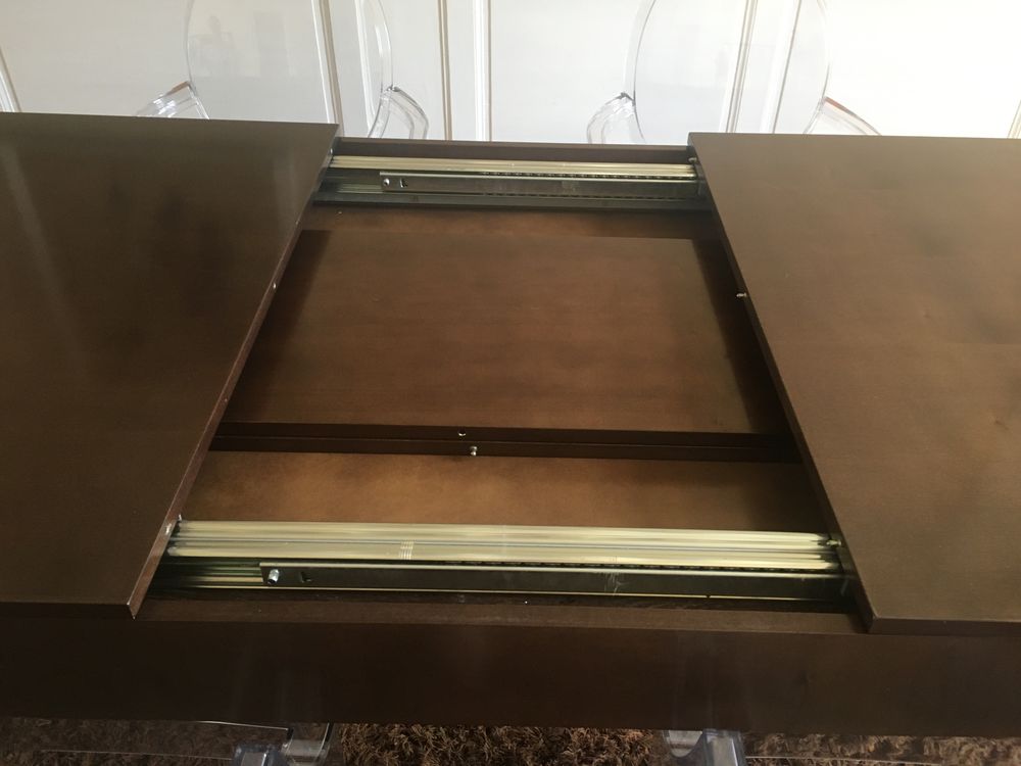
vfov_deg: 48.2
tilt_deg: -39.1
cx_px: 510
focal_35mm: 29
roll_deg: +0.3
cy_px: 383
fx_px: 855
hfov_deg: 61.7
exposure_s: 1/33
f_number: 2.2
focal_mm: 4.15
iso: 160
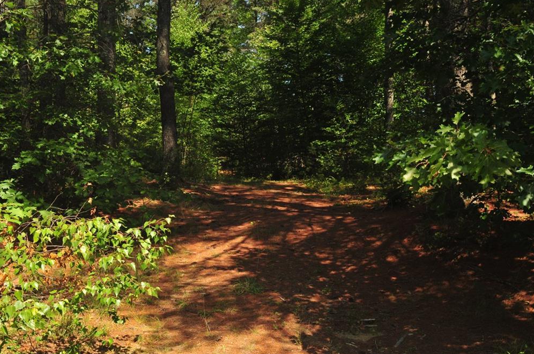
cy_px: 175
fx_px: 548
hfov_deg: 51.9
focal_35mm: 37
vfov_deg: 35.8
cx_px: 262
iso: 640
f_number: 10
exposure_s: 1/400
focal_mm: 24
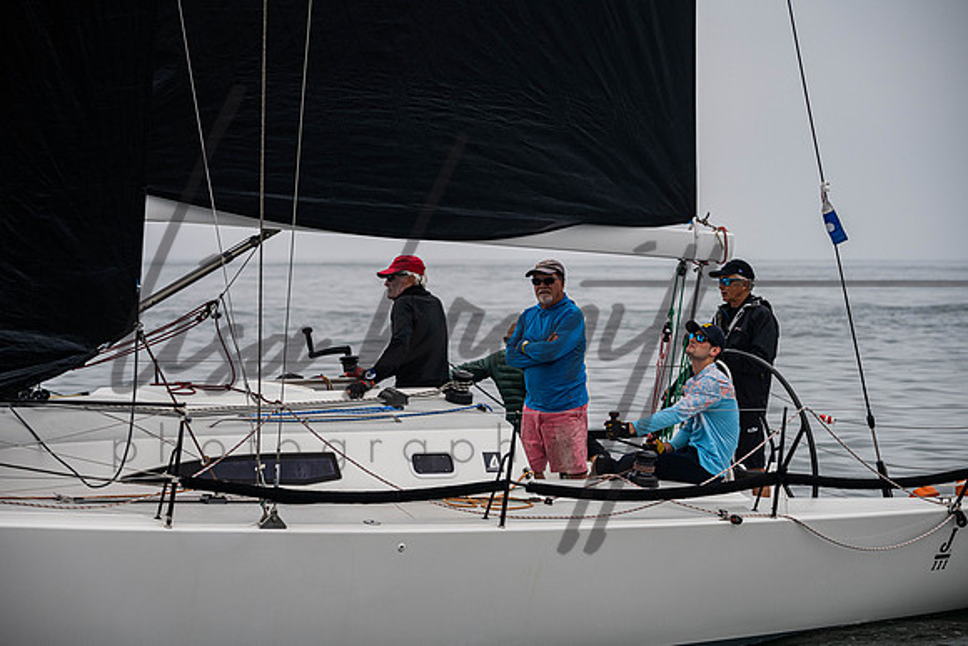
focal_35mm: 163
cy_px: 323
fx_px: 4393
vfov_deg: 8.4
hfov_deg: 12.6
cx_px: 478
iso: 400
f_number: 5.6
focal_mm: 160
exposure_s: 1/3200
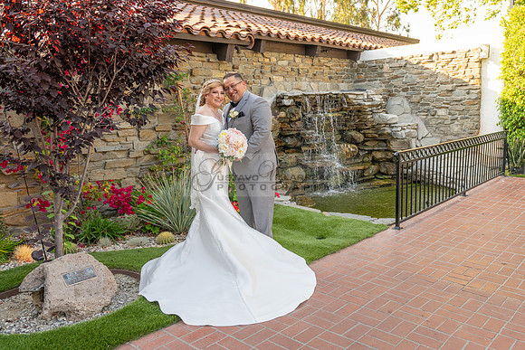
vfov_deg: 43.8
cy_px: 181
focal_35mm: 30
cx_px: 301
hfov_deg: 61.9
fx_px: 435
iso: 200
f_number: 4
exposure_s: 1/250
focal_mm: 26
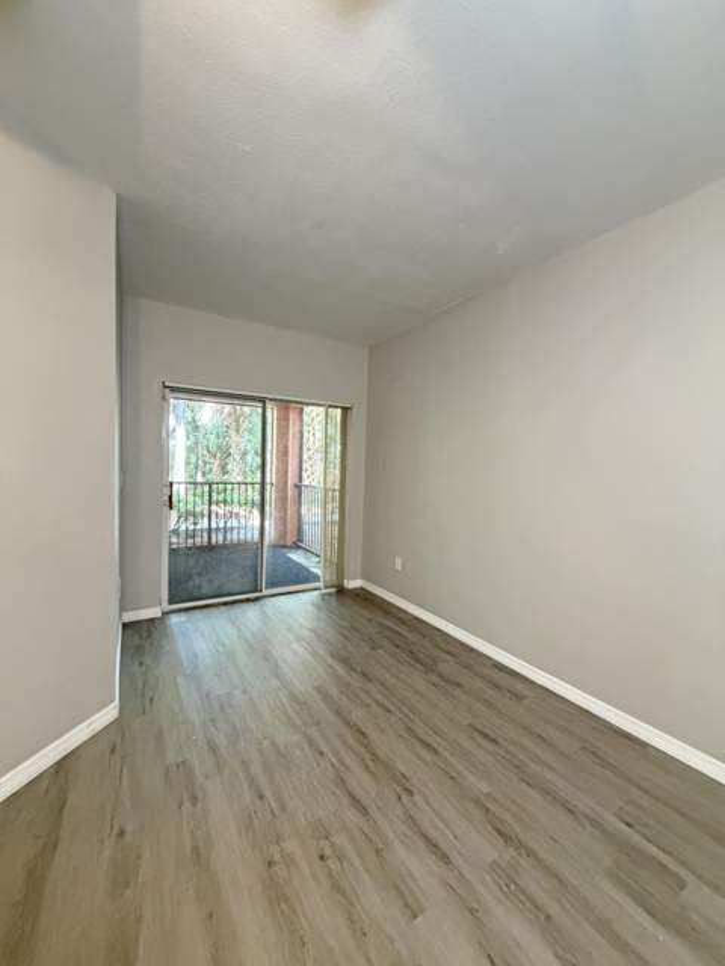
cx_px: 362
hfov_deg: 85.7
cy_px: 483
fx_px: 391
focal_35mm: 14
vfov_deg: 102.1
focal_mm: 2.22
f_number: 2.2
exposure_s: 1/60
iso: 800
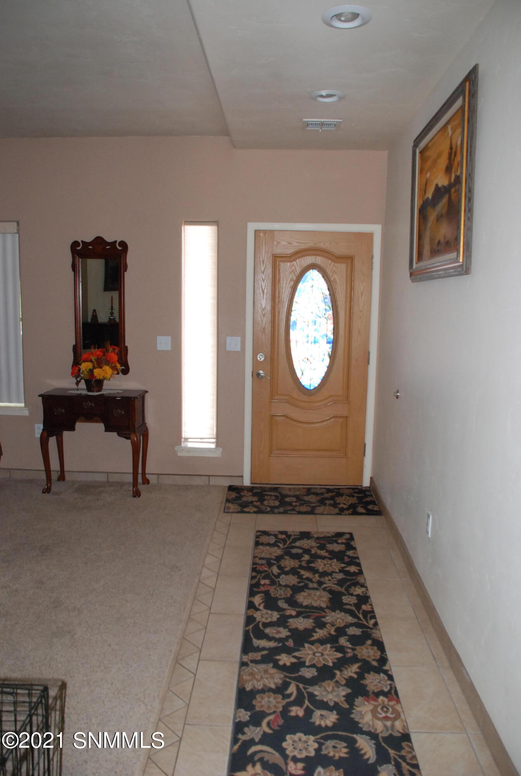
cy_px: 388
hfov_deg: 43.8
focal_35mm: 30
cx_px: 260
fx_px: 648
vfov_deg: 61.8
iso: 800
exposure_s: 1/60
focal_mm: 20
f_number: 5
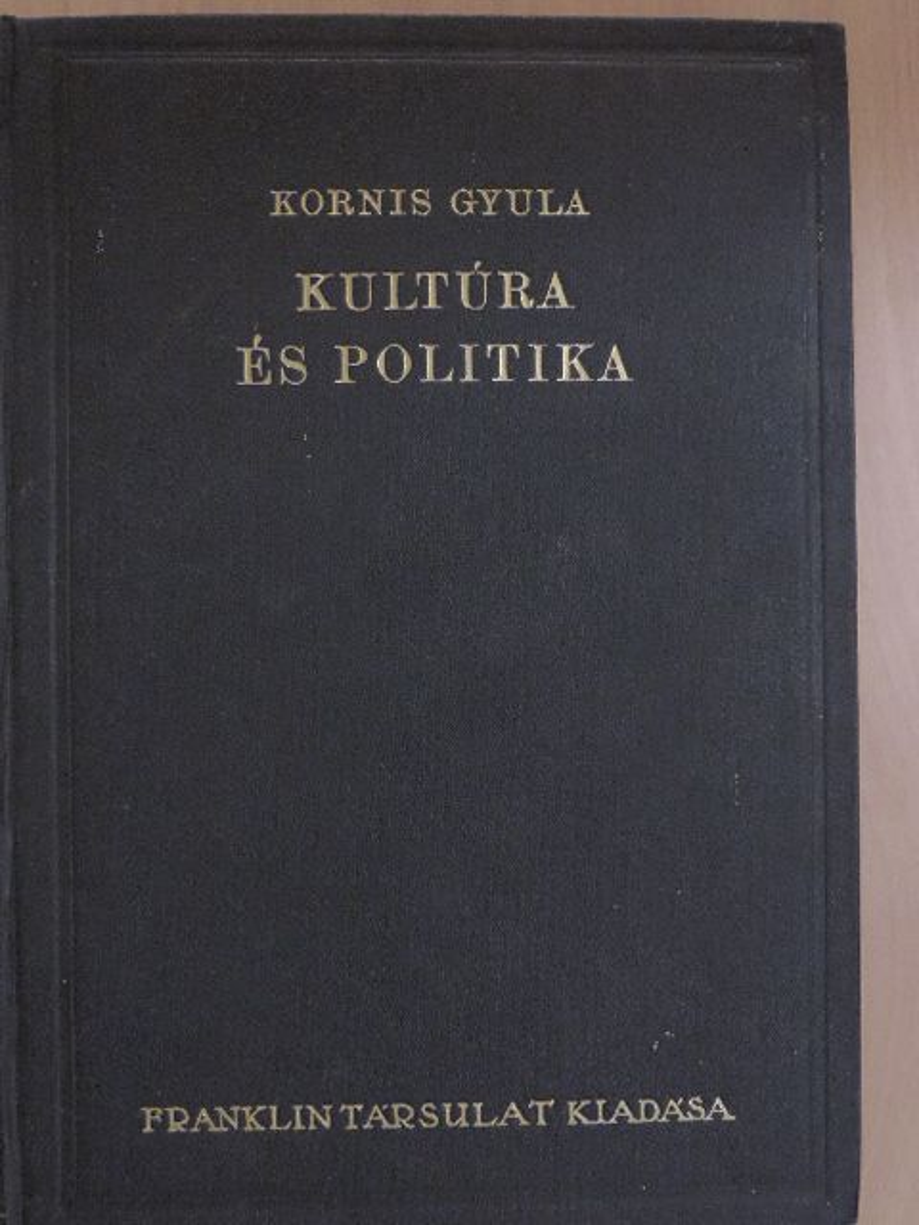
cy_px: 612
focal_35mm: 50
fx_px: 1770
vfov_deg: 38.2
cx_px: 460
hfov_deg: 29.1
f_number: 3.6
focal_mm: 8.9
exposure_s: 1/100
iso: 1600
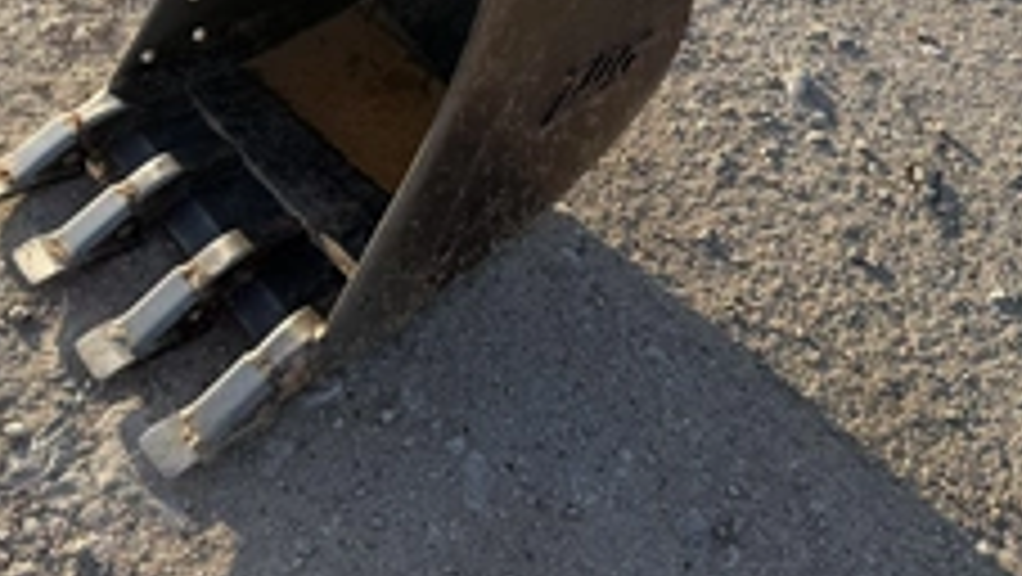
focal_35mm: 46
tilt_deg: -37.6
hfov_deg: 44.5
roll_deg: -8.7
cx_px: 450
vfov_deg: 24.6
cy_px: -22
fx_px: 1247
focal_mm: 6.76
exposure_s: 1/1337
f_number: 1.78
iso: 80
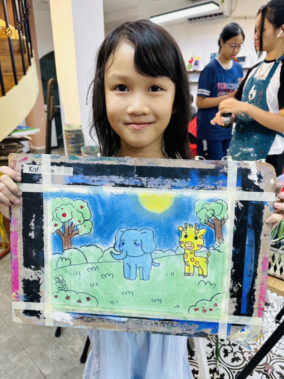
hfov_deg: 56.8
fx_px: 262
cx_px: 142
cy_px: 190
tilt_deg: -19.3
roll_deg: -1.2
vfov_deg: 71.6
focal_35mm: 24
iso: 100
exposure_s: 1/100
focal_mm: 6.86
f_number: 1.78
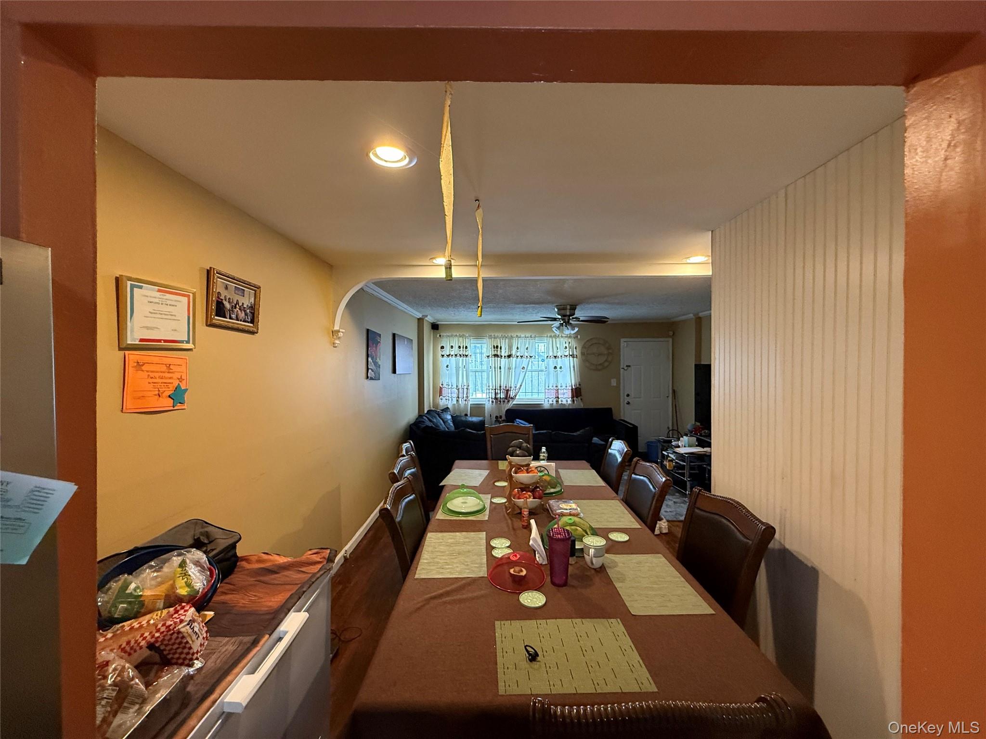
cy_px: 370
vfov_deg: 85.7
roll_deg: +0.8
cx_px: 493
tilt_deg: -0.6
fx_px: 399
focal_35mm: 14
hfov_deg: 102.1
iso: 320
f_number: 2.2
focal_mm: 2.22
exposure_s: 1/60
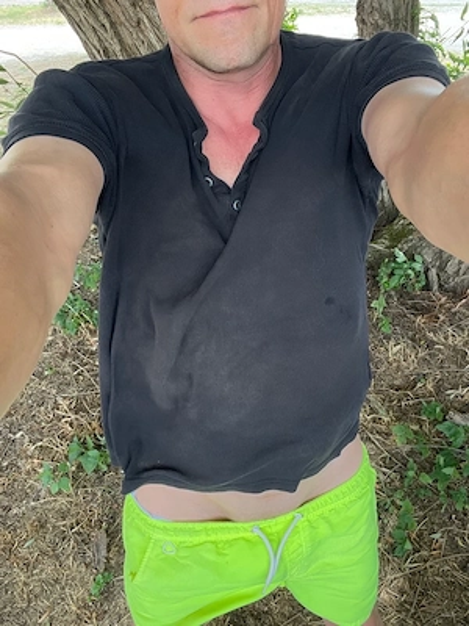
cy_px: 313
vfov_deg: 60.0
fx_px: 542
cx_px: 234
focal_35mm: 30
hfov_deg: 46.8
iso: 64
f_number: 2.2
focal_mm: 2.71
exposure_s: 1/121
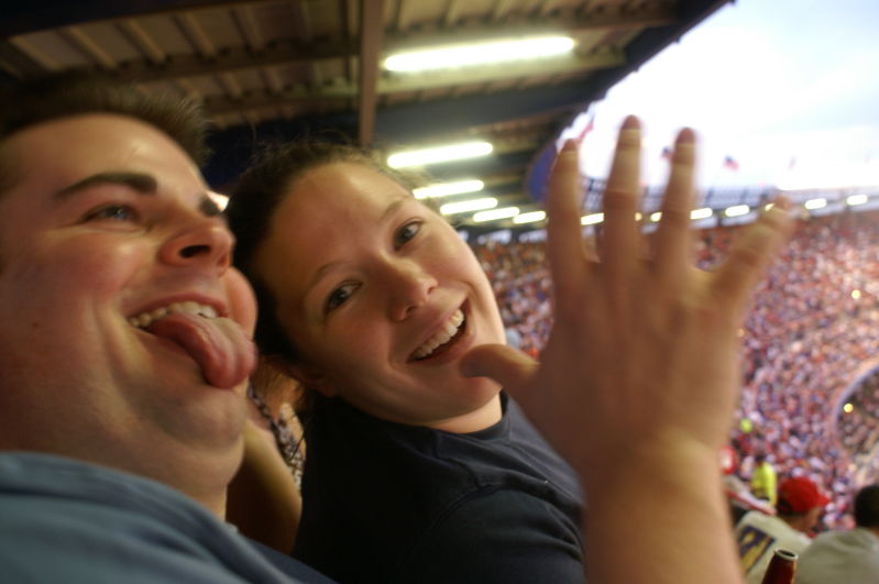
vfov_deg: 39.9
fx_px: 805
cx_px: 440
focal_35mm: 33
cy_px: 292
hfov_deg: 57.3
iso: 400
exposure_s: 1/15
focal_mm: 22
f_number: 4
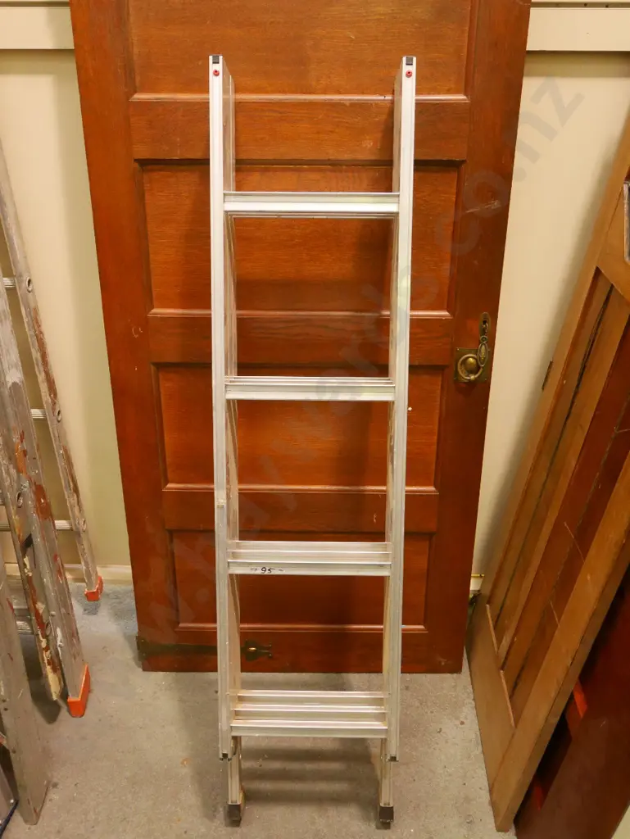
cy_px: 420
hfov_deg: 44.2
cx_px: 315
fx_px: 776
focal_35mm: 32
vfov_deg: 56.8
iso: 3200
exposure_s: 1/80
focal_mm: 16
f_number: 3.9
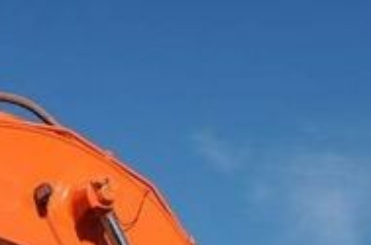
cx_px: 14
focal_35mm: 127
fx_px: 1306
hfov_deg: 15.9
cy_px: 394
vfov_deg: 10.3
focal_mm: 20
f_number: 10
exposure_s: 1/400
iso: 200
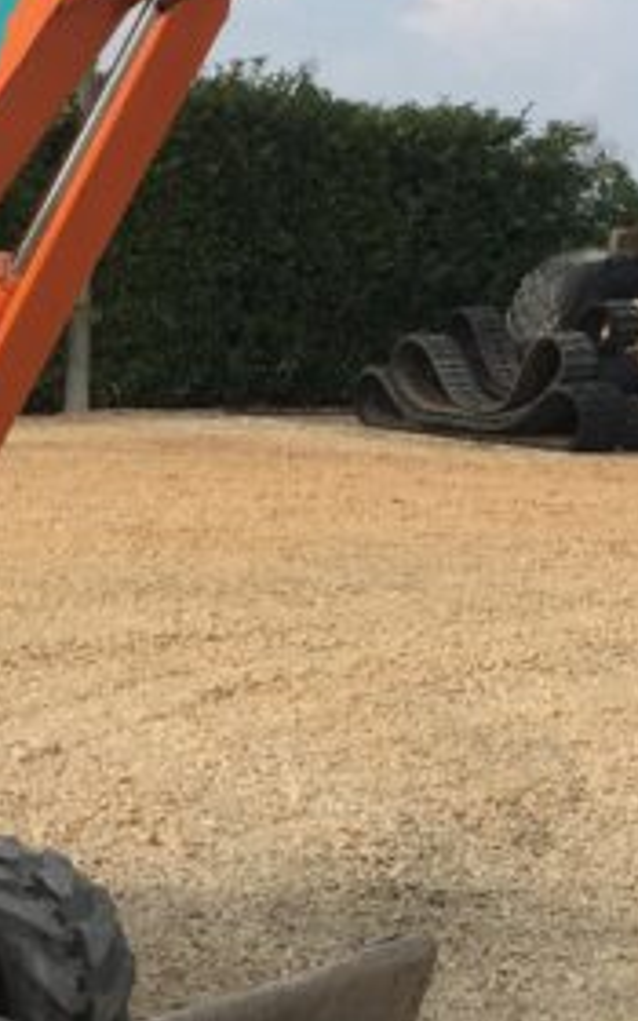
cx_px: 142
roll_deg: -2.0
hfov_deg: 11.6
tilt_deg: -6.9
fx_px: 3144
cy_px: 596
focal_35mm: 113
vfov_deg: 18.4
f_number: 2.2
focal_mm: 4.15
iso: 32
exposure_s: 1/1464
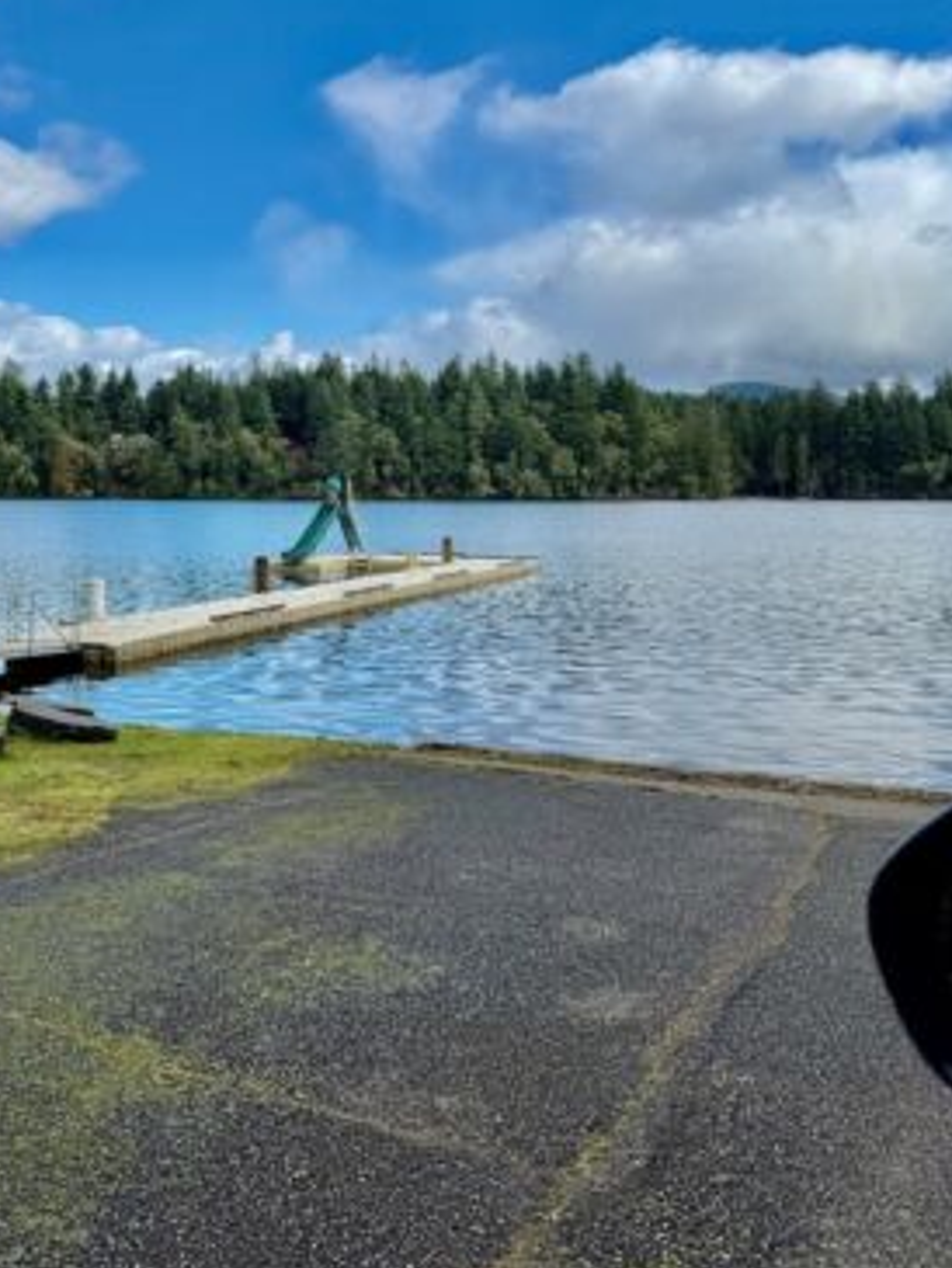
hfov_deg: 40.2
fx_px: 1283
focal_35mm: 35
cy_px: 561
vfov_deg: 52.5
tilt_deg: -3.5
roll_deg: +0.7
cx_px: 316
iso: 80
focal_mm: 6.76
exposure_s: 1/3953
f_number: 1.78
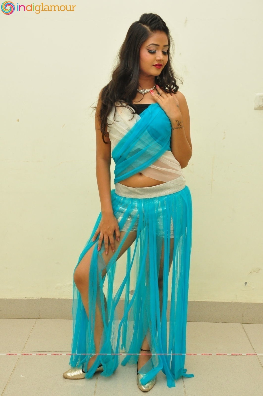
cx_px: 132
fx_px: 495
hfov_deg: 29.8
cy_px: 198
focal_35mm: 45
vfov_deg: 43.7
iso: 1600
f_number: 9
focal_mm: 30
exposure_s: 1/125
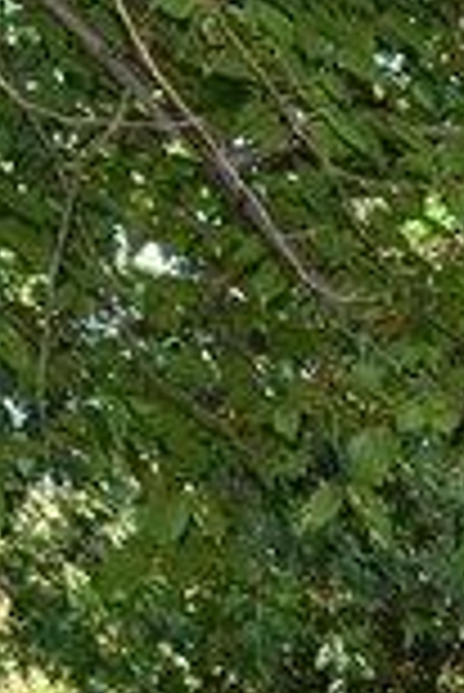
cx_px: 896
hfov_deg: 11.2
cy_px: 918
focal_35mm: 112
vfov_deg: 17.1
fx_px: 2160
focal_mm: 18
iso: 200
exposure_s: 1/125
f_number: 5.6
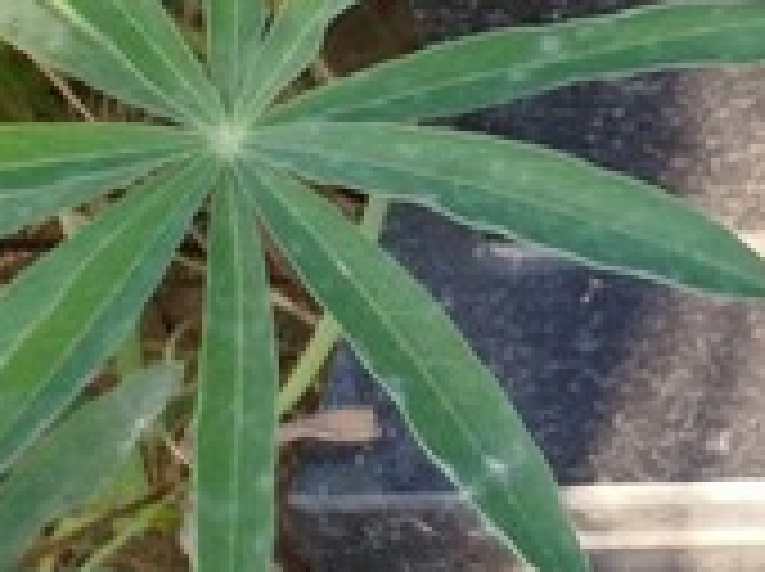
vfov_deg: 11.1
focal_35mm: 113
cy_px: -761
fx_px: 2494
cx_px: 1566
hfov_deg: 14.3
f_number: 1.7
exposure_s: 1/130
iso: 50
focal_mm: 5.31
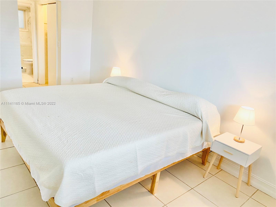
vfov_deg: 53.1
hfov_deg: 67.3
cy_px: 104
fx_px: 207
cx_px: 138
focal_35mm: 26
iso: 80
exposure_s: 1/60
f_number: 1.8
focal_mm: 4.25
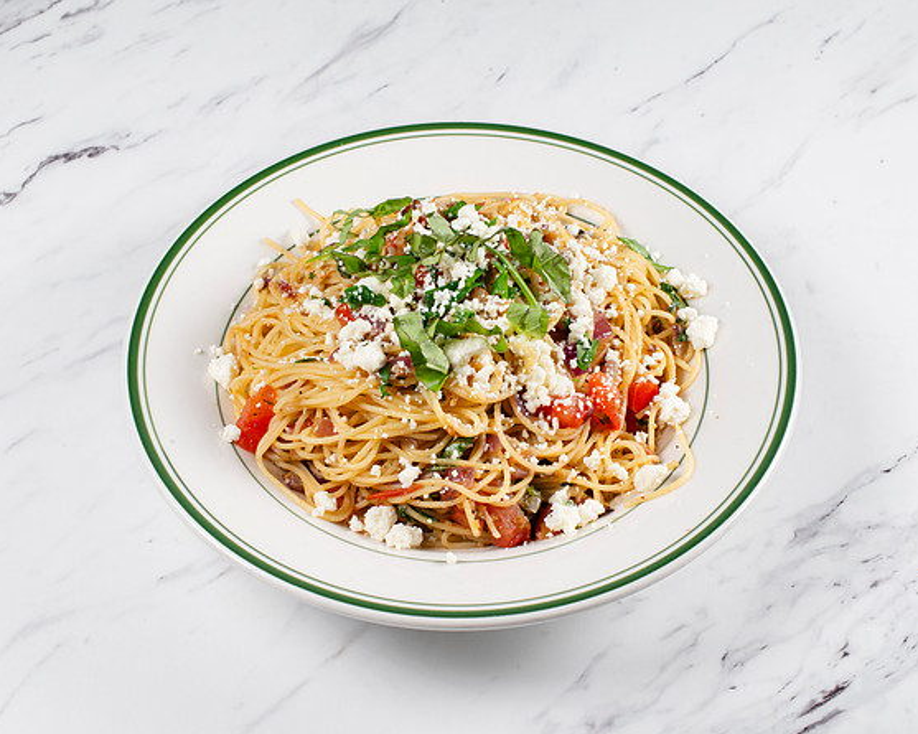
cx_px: 457
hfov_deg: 29.2
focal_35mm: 65
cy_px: 382
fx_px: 1765
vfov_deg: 23.5
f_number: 13
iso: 200
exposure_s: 1/250
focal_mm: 50
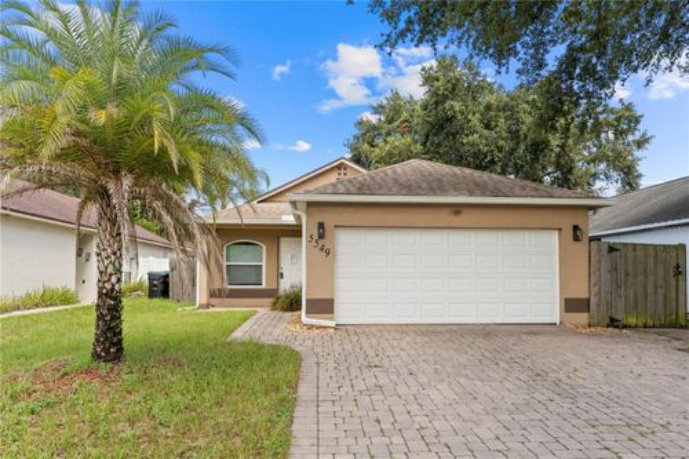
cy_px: 230
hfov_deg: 73.8
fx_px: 459
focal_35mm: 24
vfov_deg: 53.1
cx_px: 344
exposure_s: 1/100
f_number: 8
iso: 100
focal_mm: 24
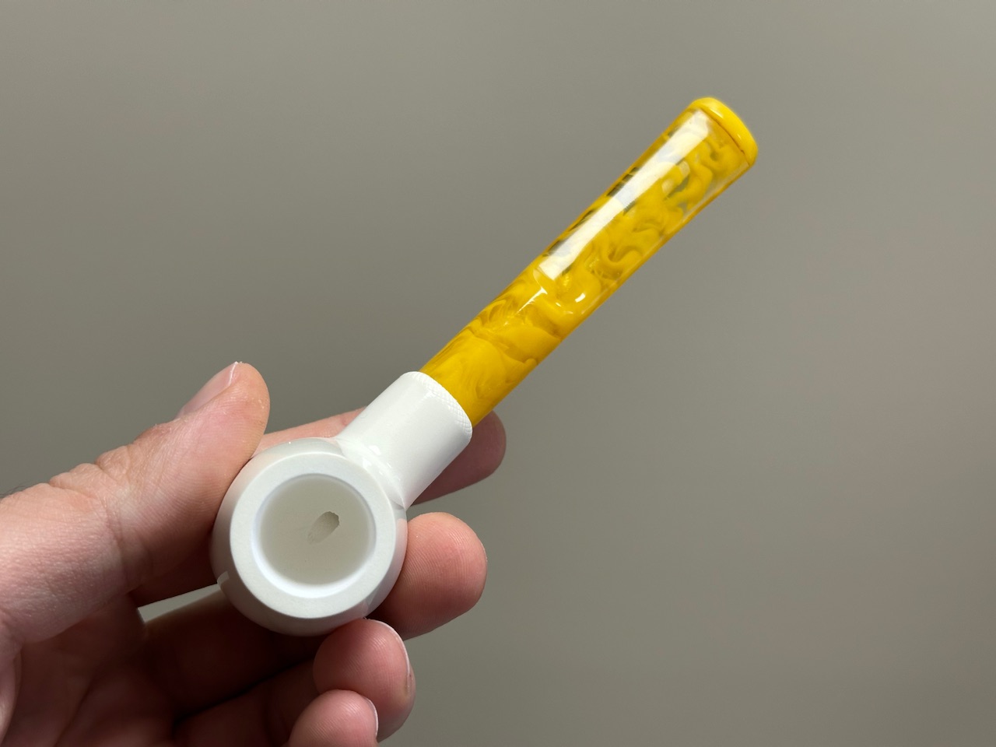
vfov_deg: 30.3
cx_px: 498
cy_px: 374
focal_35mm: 48
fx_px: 1381
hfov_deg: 39.7
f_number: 1.78
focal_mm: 6.86
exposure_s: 1/121
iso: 80
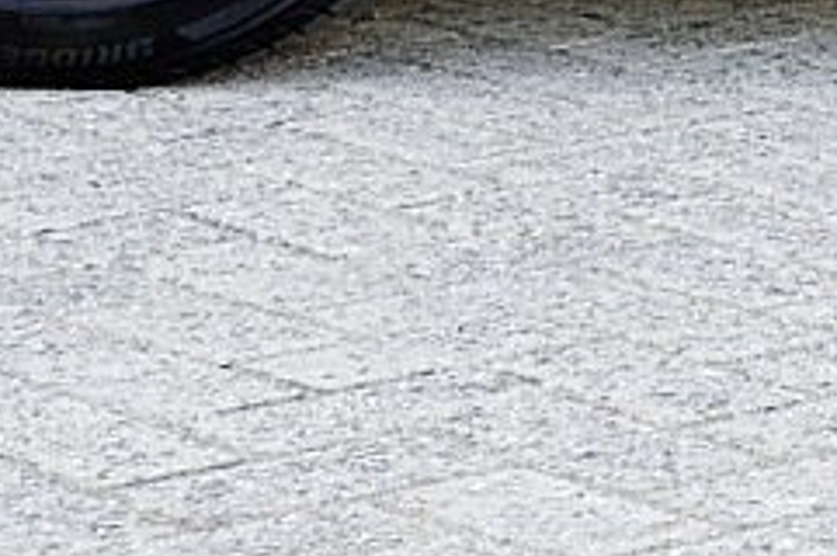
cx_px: 1806
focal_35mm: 252
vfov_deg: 5.1
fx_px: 5860
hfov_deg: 7.7
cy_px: -1220
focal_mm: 25
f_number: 8
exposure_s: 1/60
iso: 400
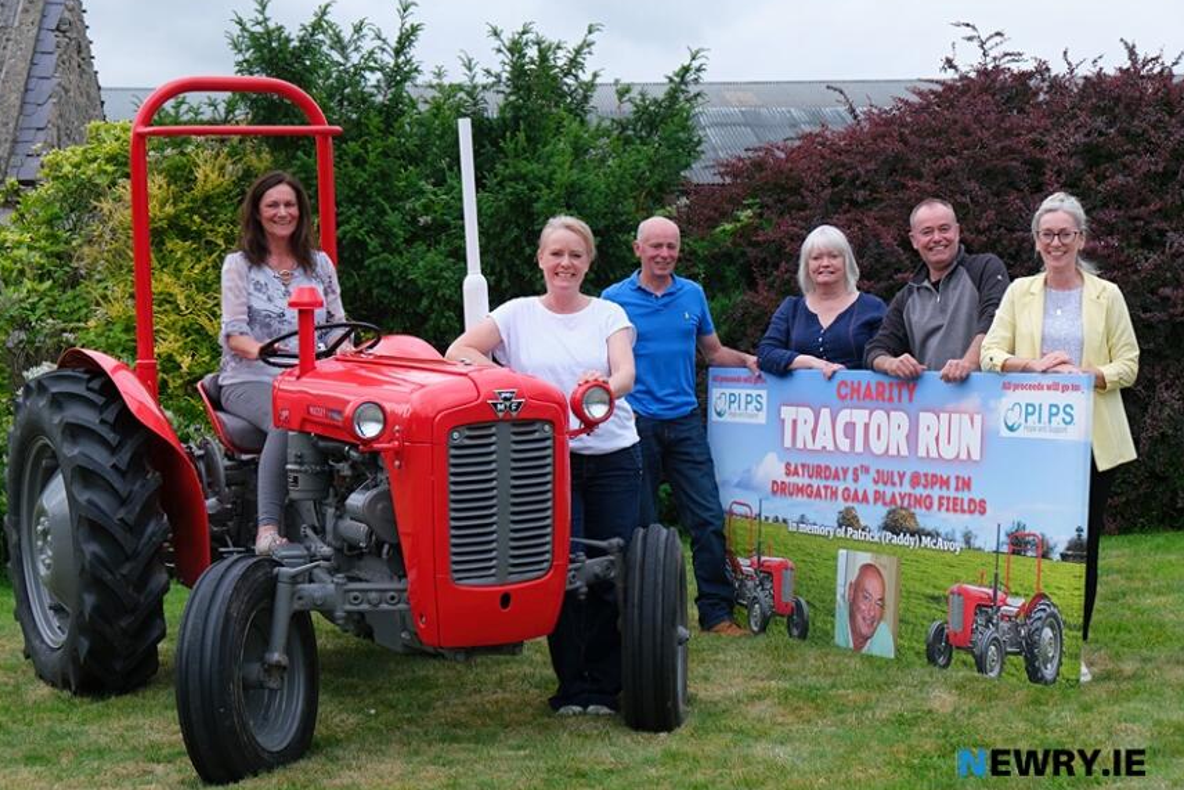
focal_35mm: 62
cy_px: 397
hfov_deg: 32.4
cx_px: 568
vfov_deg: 21.9
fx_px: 2039
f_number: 5.6
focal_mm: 39
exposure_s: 1/160
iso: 400
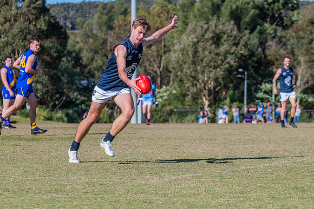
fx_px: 1569
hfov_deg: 11.4
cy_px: 105
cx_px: 162
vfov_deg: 7.6
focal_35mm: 180
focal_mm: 170
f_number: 8
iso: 800
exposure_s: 1/2000
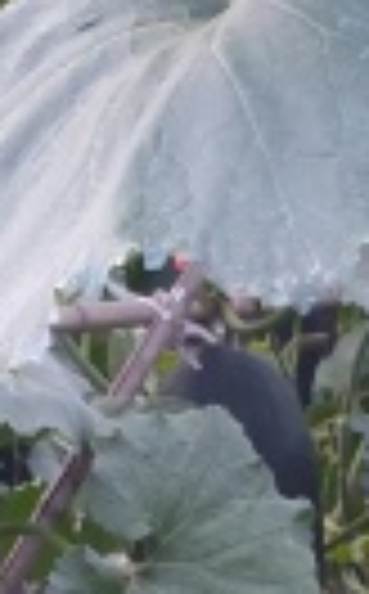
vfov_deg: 12.8
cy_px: 1080
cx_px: 86
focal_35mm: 148
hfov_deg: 8.8
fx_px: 2392
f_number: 1.65
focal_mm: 6.14
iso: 1250
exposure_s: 1/25
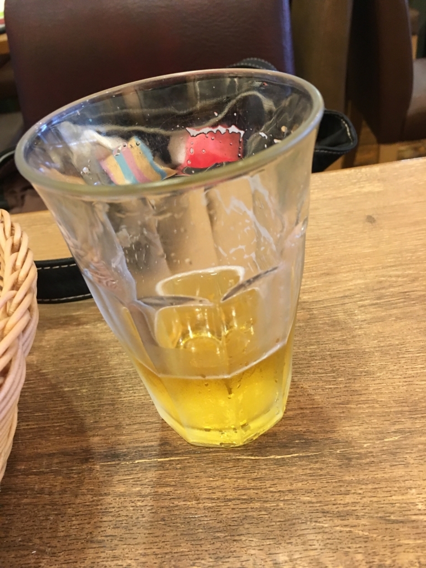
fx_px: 476
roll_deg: +11.0
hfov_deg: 48.2
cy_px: 284
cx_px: 213
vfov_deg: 61.7
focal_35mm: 29
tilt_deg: -36.7
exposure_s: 1/30
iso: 125
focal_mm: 4.15
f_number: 2.2
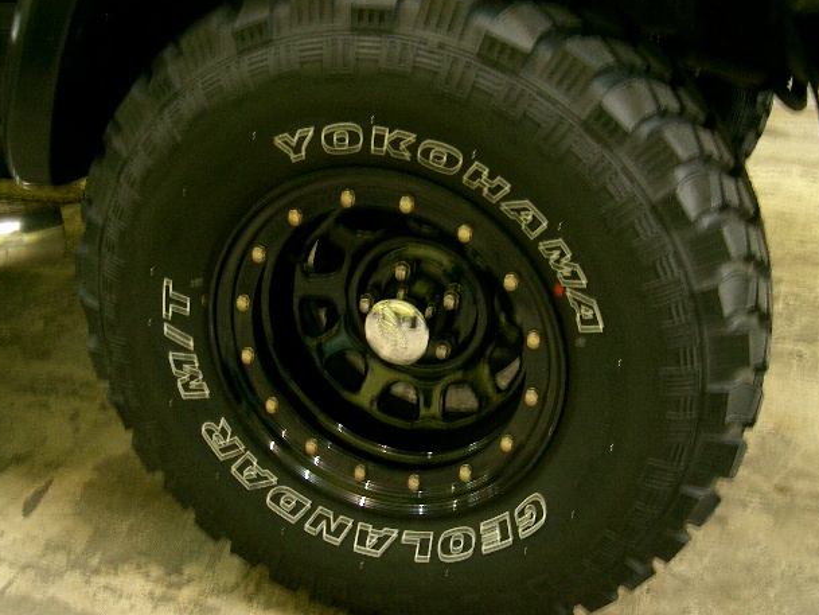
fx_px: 970
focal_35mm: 41
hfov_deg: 45.8
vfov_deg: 35.1
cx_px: 409
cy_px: 315
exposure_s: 1/8
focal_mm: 8
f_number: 2.8
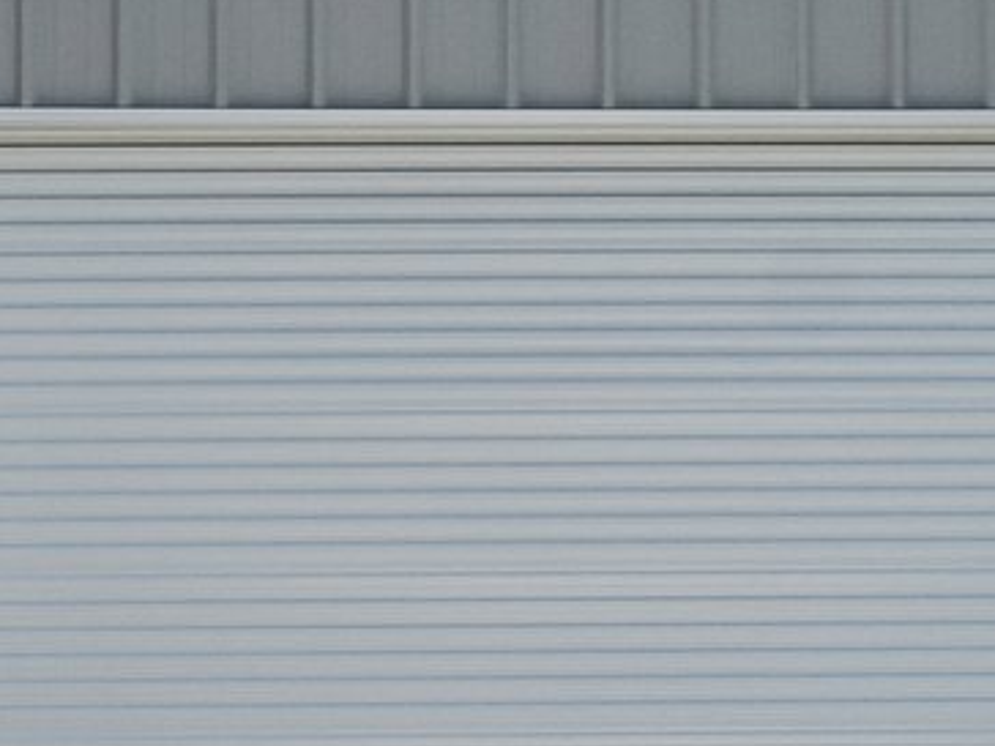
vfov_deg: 12.4
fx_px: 3421
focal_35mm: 119
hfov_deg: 16.5
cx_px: 601
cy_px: 578
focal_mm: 15
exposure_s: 1/1250
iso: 400
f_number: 8
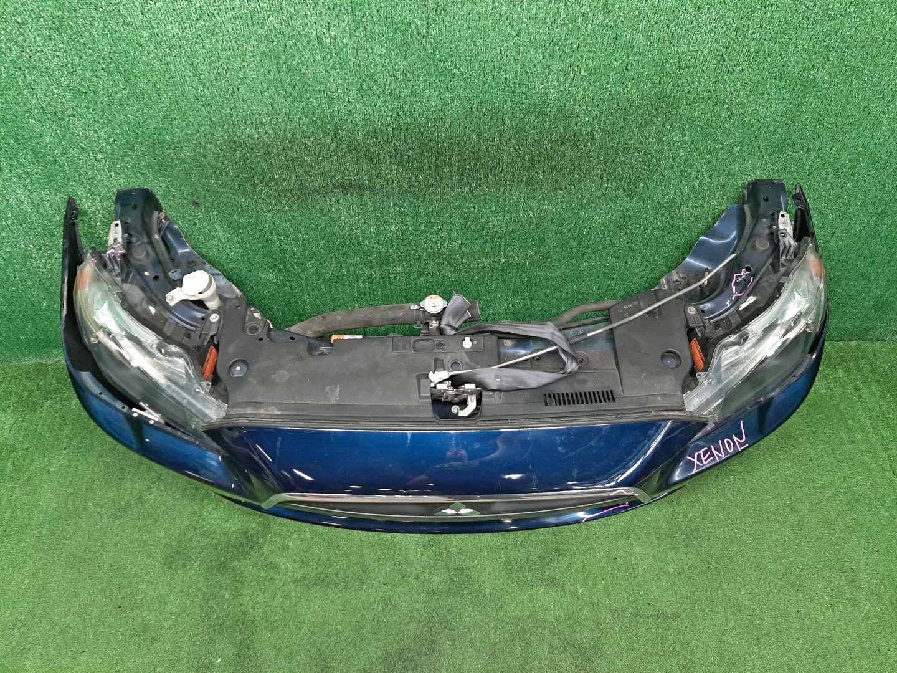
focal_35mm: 26
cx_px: 448
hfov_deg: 67.3
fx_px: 674
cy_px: 336
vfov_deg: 53.1
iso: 138
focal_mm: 3.93
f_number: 1.7
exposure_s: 1/50
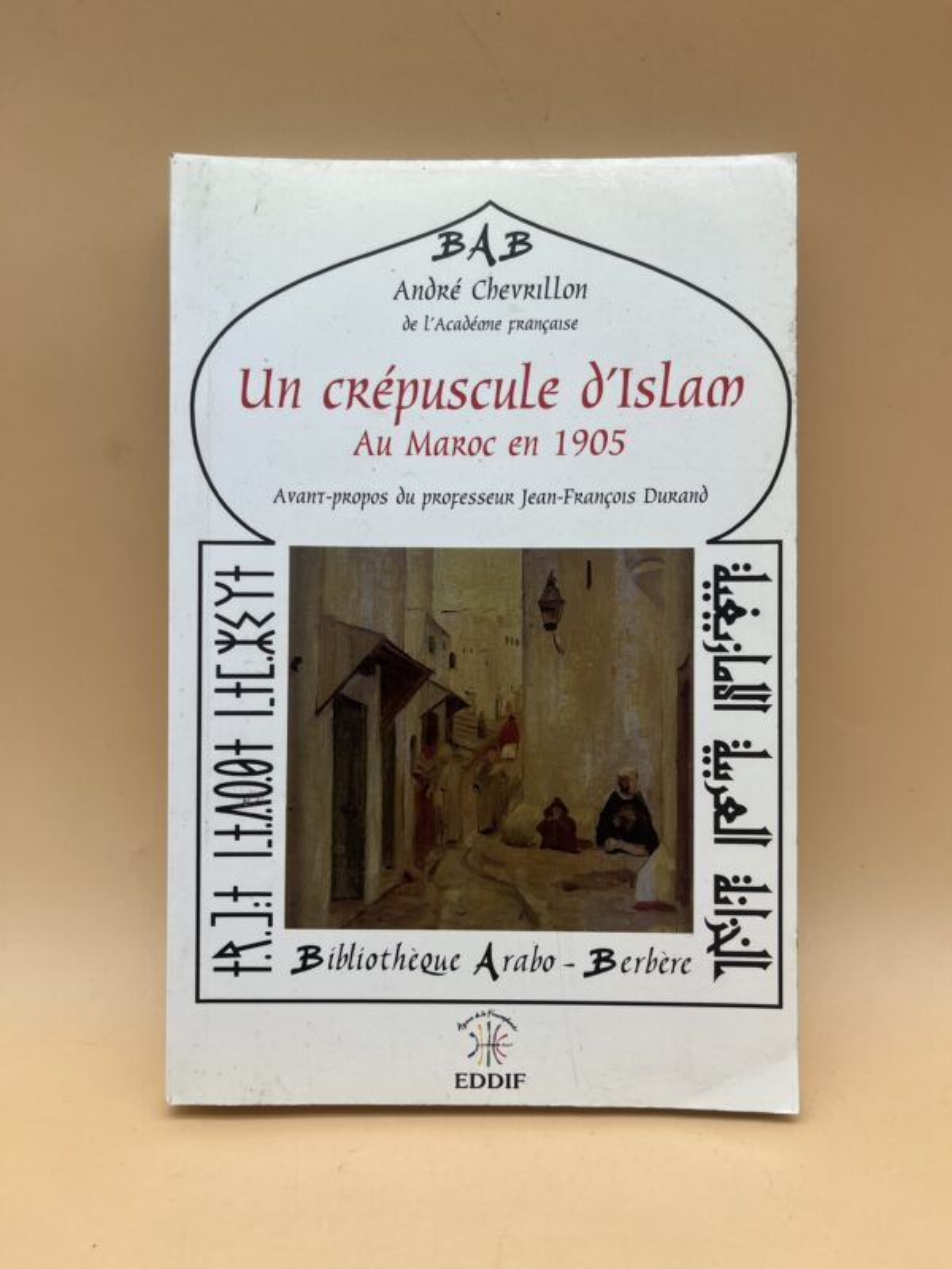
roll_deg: +1.0
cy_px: 634
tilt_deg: -17.3
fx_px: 953
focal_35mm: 26
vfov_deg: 67.3
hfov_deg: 53.1
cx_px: 476
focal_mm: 5.1
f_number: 1.6
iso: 50
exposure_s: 1/477
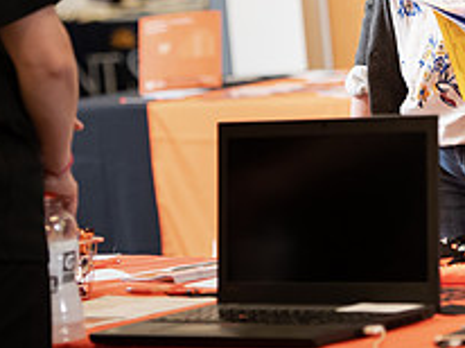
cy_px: -33
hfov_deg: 7.3
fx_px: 3636
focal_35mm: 271
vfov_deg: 5.5
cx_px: 334
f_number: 3.2
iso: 1250
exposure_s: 1/200
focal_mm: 100
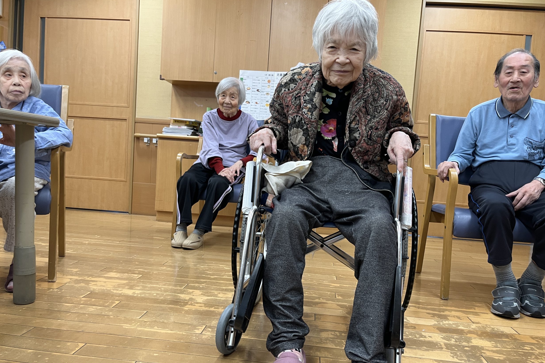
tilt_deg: -3.8
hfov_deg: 65.5
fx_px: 424
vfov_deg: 46.3
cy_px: 199
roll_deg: -2.8
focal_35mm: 28
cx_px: 272
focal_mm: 5.1
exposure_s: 1/60
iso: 125
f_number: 1.6
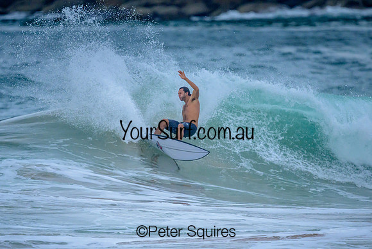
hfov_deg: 1.9
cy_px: 157
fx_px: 11310
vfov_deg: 1.3
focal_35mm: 1094
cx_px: 177
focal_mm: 800
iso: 1000
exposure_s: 1/3200
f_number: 6.3
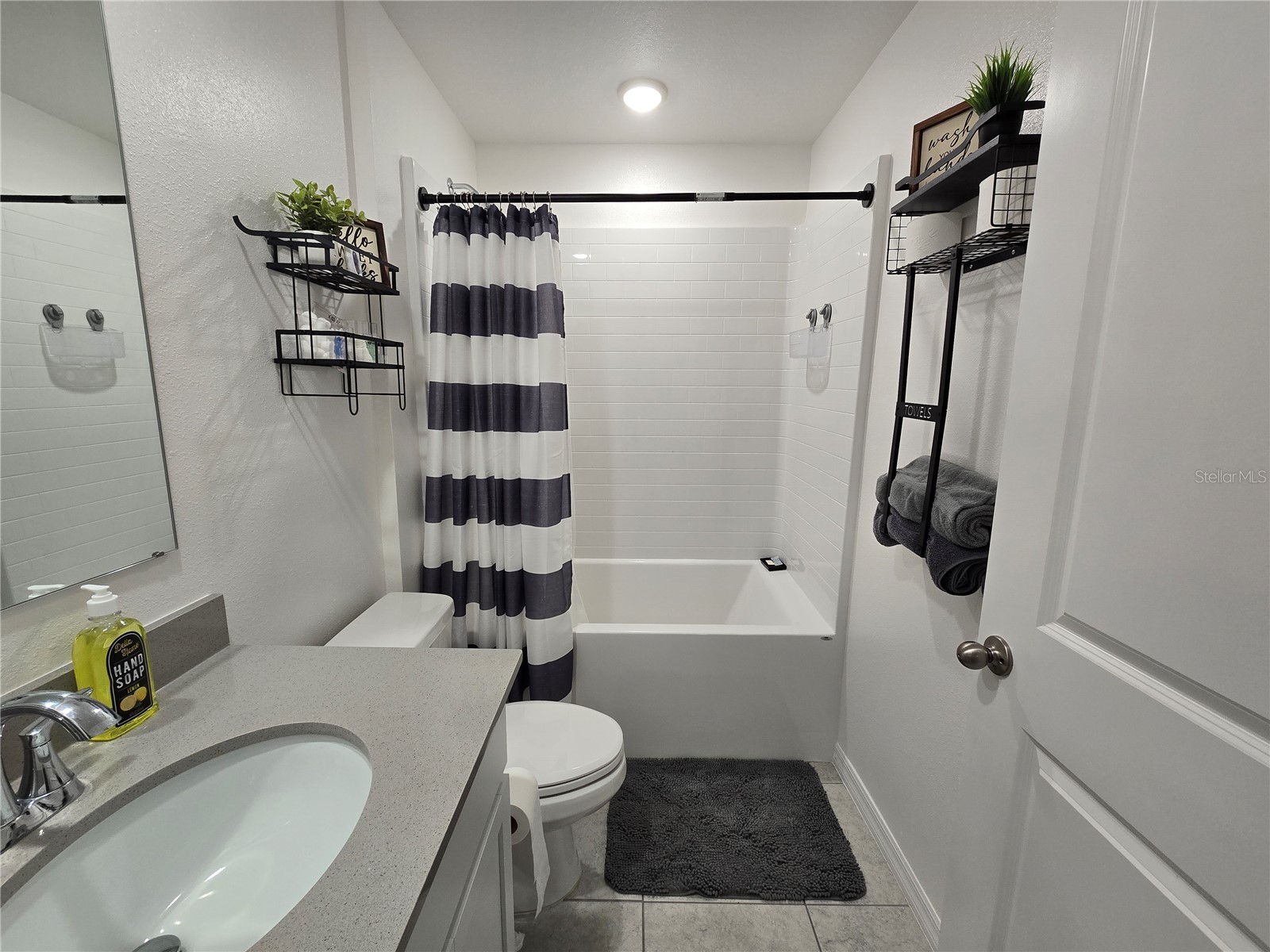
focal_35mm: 13
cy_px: 476
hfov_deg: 106.2
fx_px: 477
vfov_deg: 89.9
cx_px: 635
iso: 80
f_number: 2.2
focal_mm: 2.2
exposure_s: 1/60
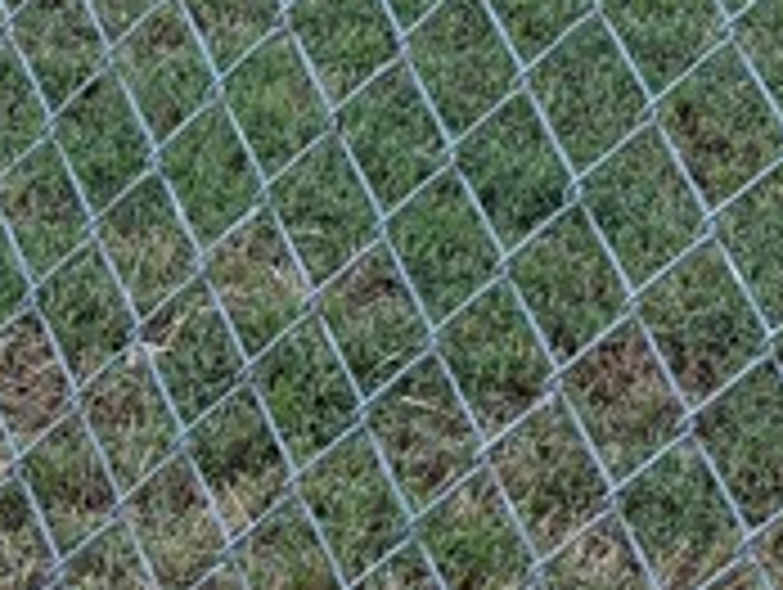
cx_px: 572
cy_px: -712
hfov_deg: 13.9
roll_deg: -2.2
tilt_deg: -8.0
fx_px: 3194
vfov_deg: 9.6
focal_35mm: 141
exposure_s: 1/1314
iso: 100
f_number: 1.78
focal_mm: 6.76
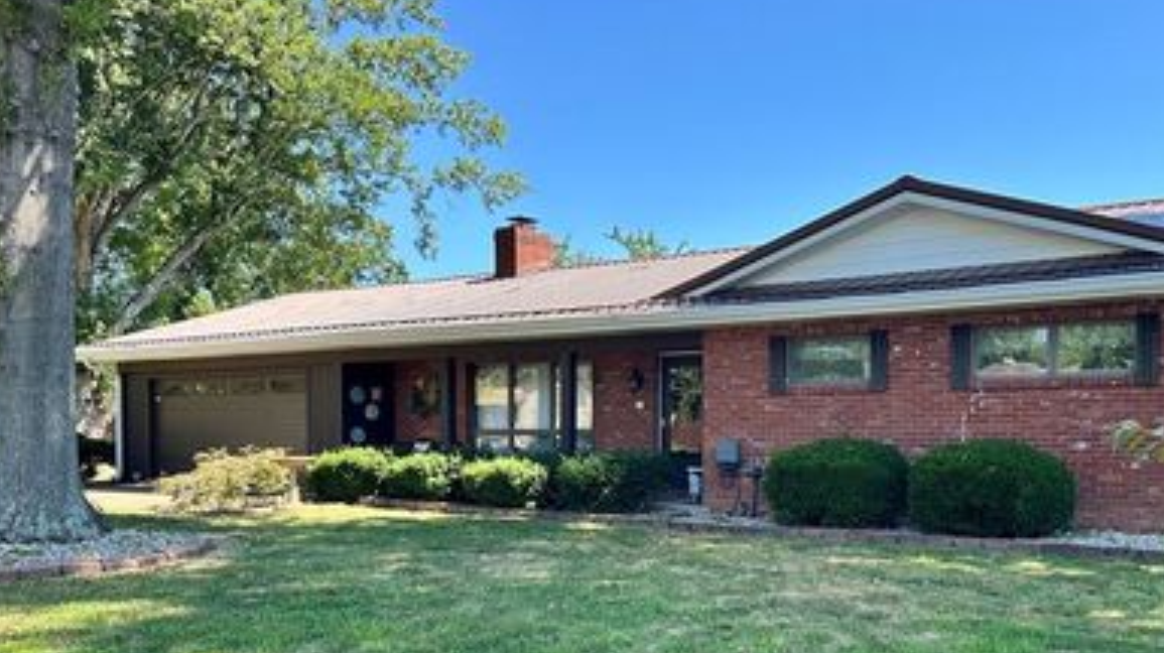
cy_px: 473
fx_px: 1049
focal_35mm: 34
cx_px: 723
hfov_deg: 57.4
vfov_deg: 34.0
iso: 80
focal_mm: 6.86
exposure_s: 1/1157
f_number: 1.78
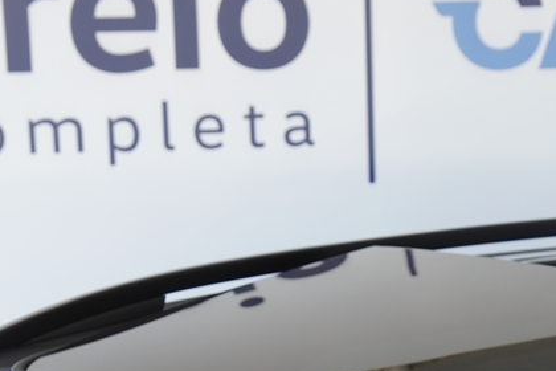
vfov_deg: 10.1
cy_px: 373
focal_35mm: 135
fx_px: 2088
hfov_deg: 15.1
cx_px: 443
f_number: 4
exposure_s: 1/60
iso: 200
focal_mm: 37
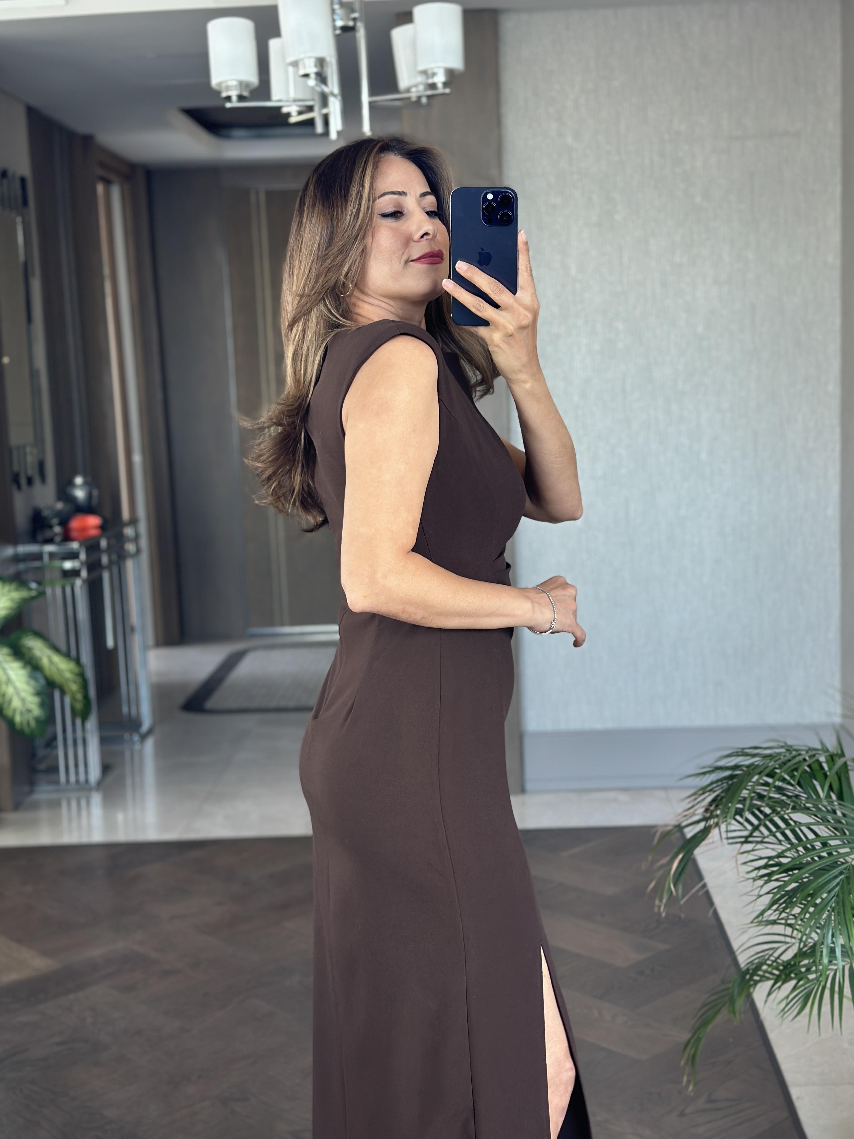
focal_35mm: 49
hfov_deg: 29.7
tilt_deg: -17.1
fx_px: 1612
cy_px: 578
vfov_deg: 38.9
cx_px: 428
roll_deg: +2.4
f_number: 1.78
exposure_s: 1/60
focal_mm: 6.86
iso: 125
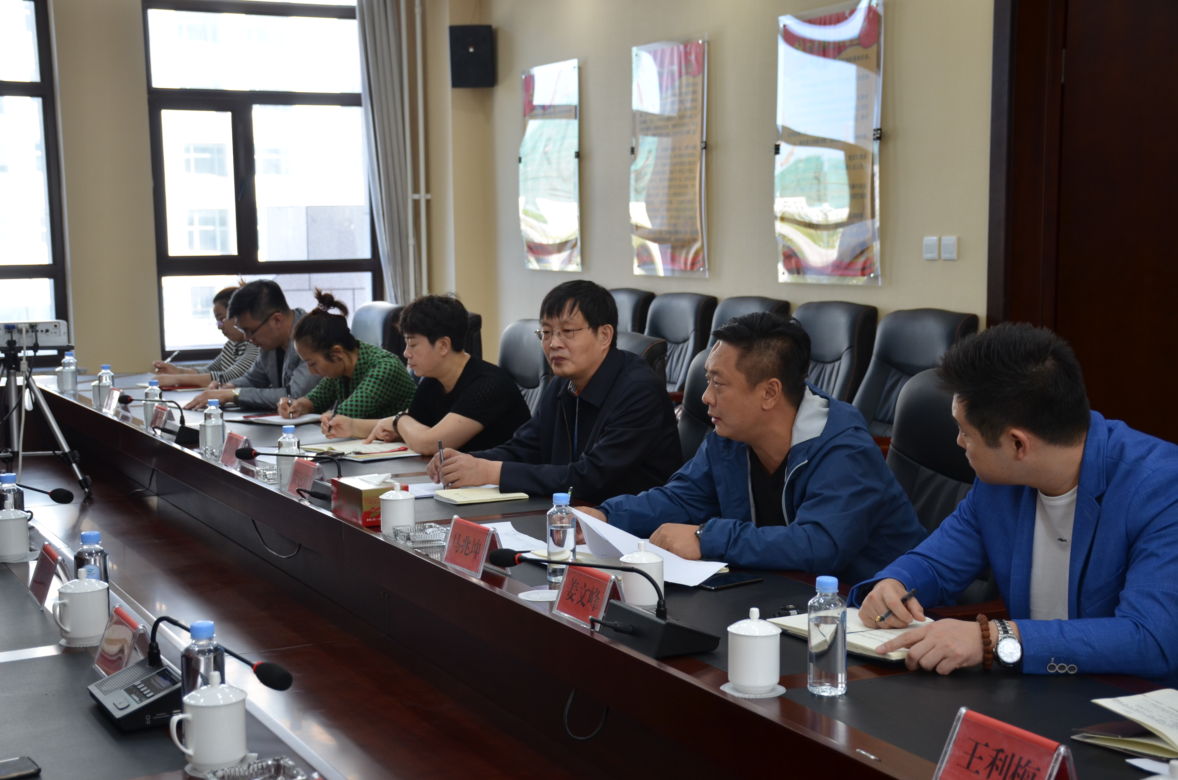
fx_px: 1714
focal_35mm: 52
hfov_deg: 37.9
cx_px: 589
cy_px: 390
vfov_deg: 25.6
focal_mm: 35
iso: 400
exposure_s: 1/100
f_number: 5
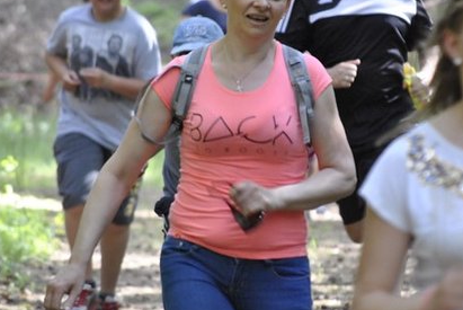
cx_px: 305
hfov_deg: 4.3
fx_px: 6115
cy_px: 130
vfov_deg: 2.9
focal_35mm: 475
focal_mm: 200
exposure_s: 1/100
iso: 800
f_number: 5.6
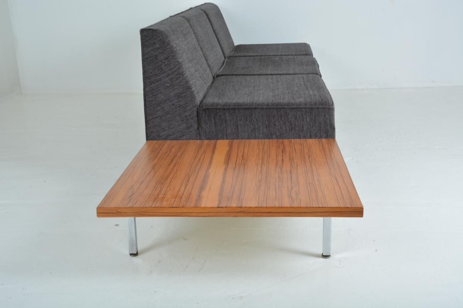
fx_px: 617
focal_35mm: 48
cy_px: 154
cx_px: 232
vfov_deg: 28.1
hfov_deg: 41.1
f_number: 8
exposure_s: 1/160
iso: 500
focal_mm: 32
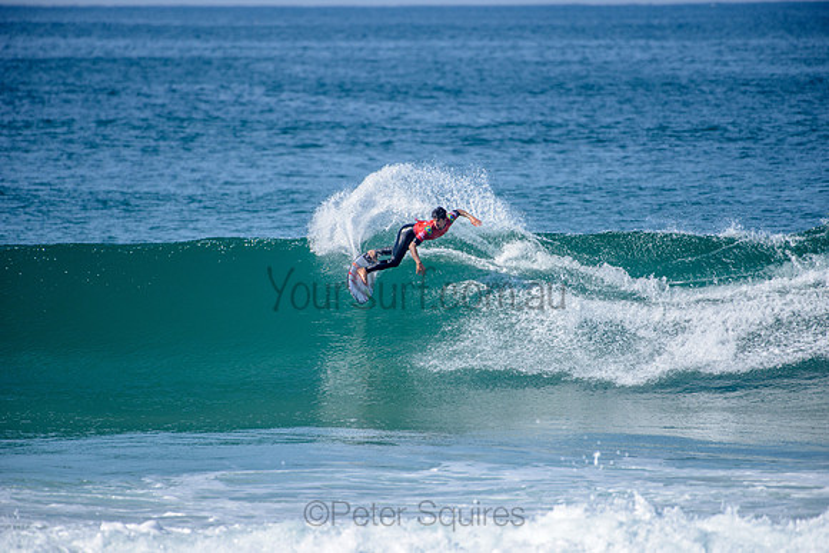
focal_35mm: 500
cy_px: 276
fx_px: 11516
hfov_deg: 4.1
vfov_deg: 2.8
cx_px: 414
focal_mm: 500
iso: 160
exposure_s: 1/2000
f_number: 5.6
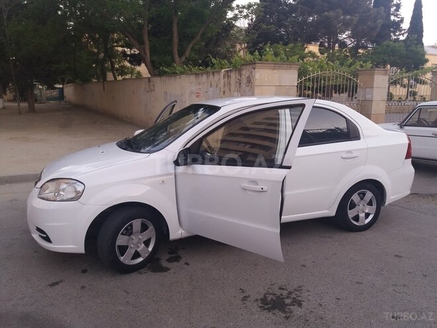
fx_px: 353
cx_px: 218
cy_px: 164
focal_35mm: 28
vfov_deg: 49.7
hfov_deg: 63.4
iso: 64
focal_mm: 3.7
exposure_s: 1/40
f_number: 1.9
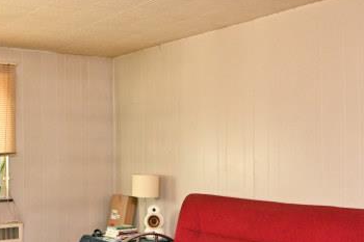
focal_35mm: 52
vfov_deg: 25.9
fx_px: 526
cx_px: 83
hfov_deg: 37.1
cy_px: 148
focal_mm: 14
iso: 1250
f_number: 4
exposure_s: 1/60
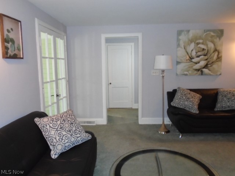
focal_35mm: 26
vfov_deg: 53.1
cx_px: 118
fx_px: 177
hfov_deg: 67.3
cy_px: 88
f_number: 3.2
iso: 400
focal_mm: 4.6
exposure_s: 1/30
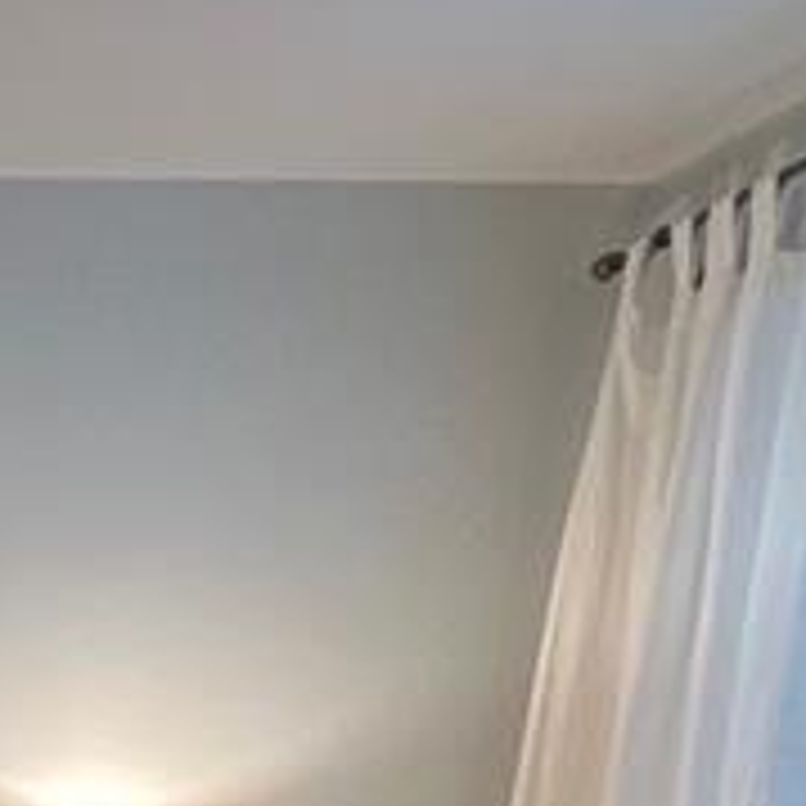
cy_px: 1450
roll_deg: -0.4
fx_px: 2028
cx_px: -725
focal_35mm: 77
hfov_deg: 17.4
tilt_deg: -12.1
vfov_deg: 17.9
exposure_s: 1/60
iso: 250
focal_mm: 1.57
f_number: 1.8
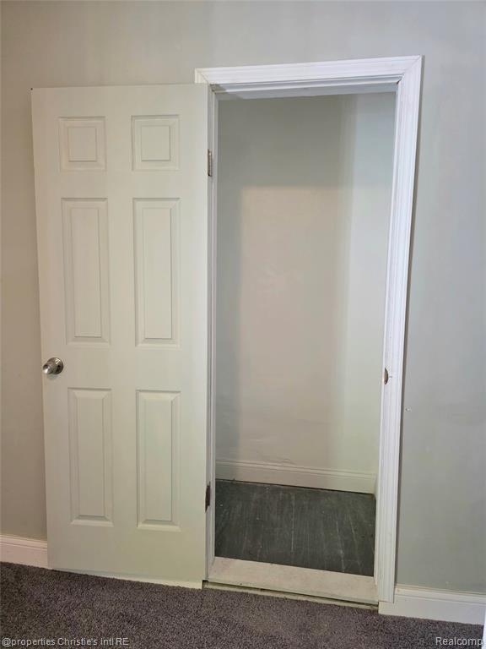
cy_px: 324
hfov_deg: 58.9
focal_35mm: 23
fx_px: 431
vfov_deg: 73.9
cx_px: 243
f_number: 1.7
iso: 800
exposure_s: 1/120
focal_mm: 6.3
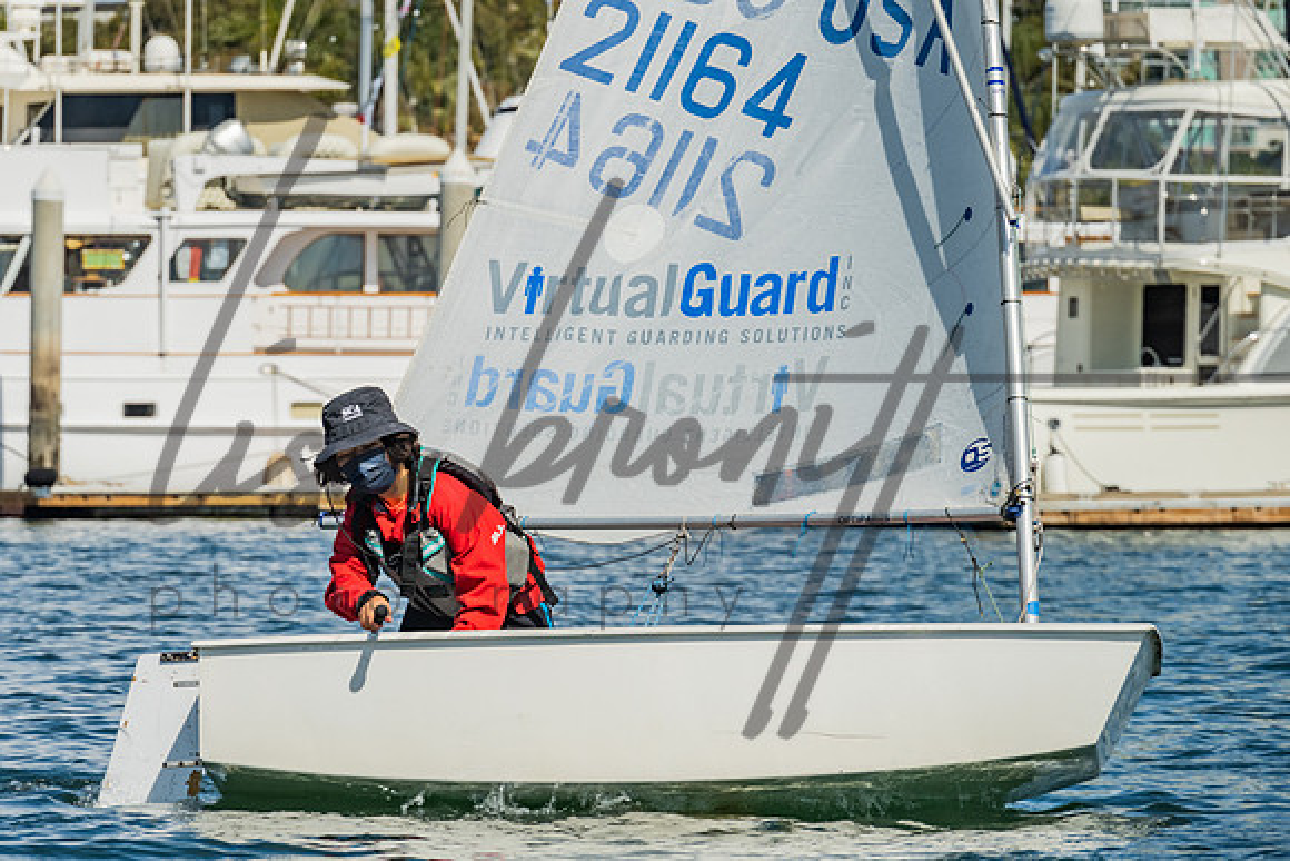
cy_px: 321
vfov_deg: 5.3
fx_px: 9260
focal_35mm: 258
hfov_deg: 8.0
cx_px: 506
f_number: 10
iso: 250
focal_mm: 200
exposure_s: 1/320
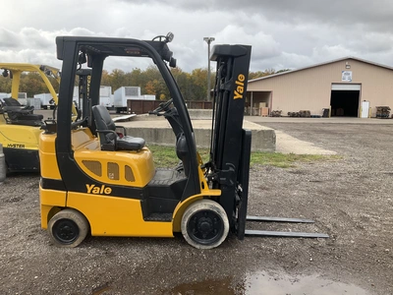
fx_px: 329
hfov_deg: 61.7
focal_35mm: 29
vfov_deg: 48.2
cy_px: 148
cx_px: 196
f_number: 1.8
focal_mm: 3
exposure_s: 1/700
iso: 25
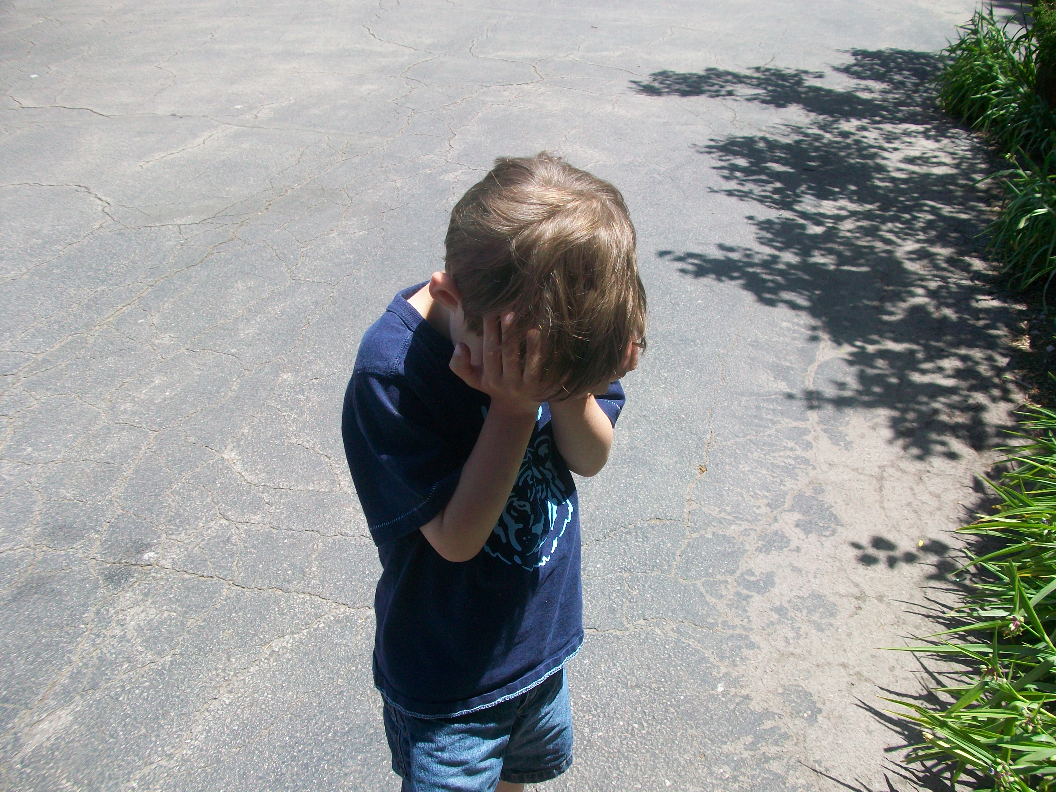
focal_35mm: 32
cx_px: 528
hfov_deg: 56.8
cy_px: 396
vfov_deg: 44.2
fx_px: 976
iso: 64
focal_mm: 5.7
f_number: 2.8
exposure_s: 1/500
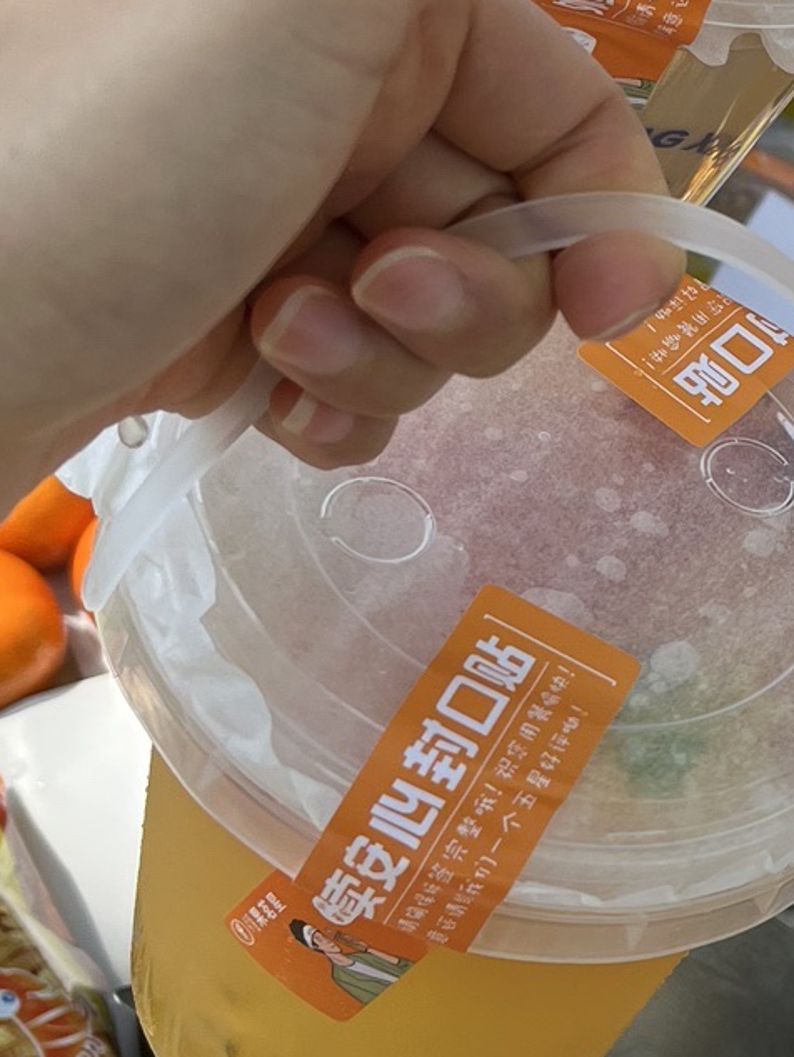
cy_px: 629
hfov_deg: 17.1
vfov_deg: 23.8
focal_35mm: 82
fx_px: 2506
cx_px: 974
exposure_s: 1/992
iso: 50
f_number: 1.6
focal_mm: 5.1
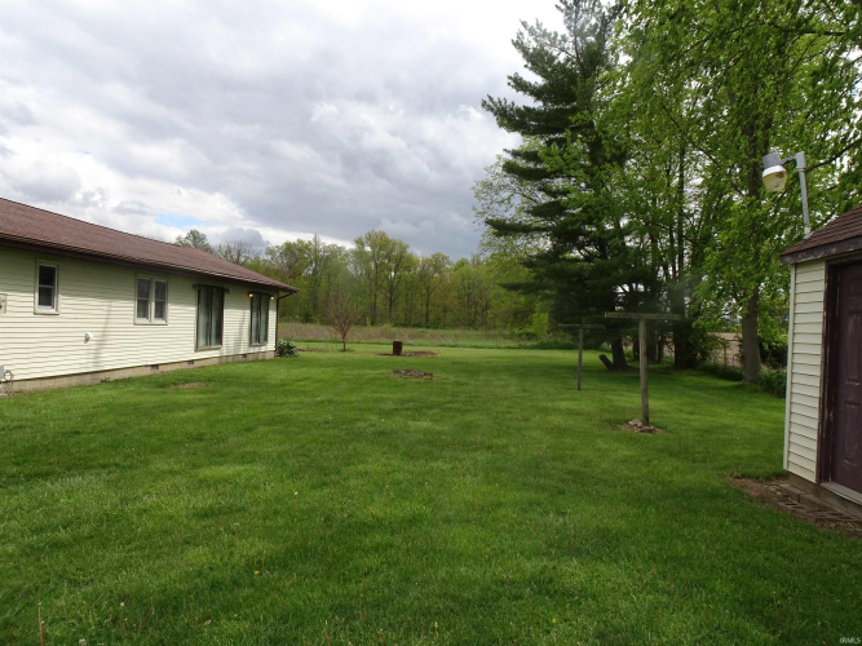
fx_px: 598
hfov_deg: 71.6
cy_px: 323
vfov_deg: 56.8
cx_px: 431
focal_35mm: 24
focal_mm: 4.1
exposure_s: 1/320
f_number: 5
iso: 80
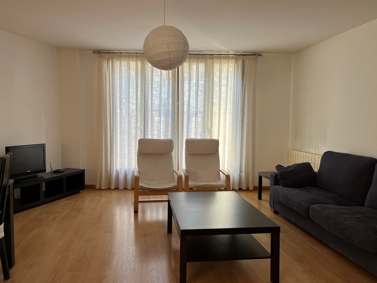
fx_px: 283
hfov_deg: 67.3
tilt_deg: -3.6
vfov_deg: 53.1
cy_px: 142
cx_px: 188
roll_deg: +1.2
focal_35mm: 26
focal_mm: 5.1
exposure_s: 1/121
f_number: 1.6
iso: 125
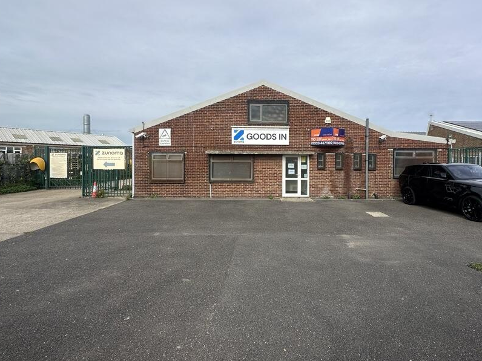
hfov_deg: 87.5
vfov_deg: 71.4
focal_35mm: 18
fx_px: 251
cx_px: 263
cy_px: 164
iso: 50
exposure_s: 1/1531
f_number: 2.2
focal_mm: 2.22
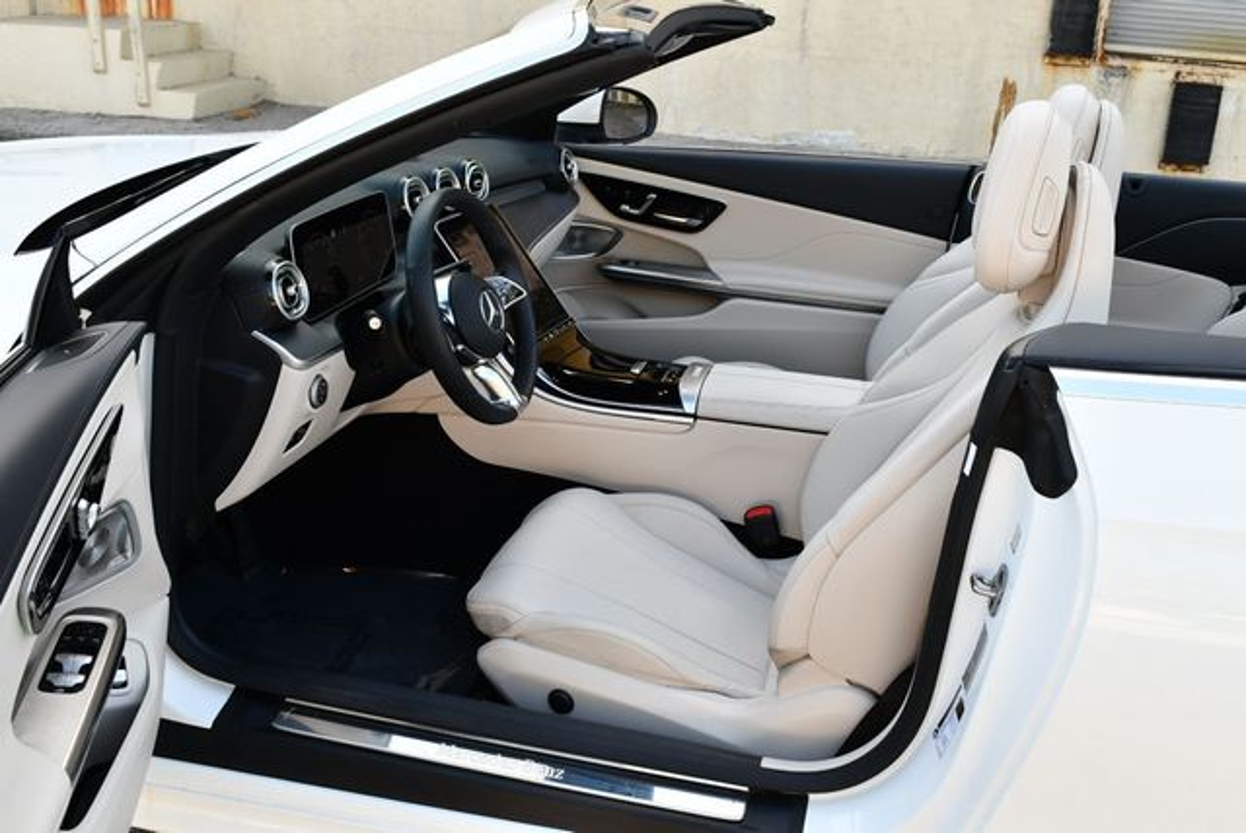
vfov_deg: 36.9
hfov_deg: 53.1
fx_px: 1247
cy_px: 416
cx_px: 623
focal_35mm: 36
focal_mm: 18
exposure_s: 1/250
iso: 400
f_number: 5.6
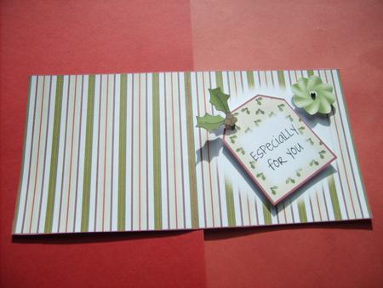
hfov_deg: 52.6
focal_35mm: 35
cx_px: 192
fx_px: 387
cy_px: 144
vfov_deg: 40.7
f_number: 7.1
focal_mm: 5.8
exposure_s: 1/180
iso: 50
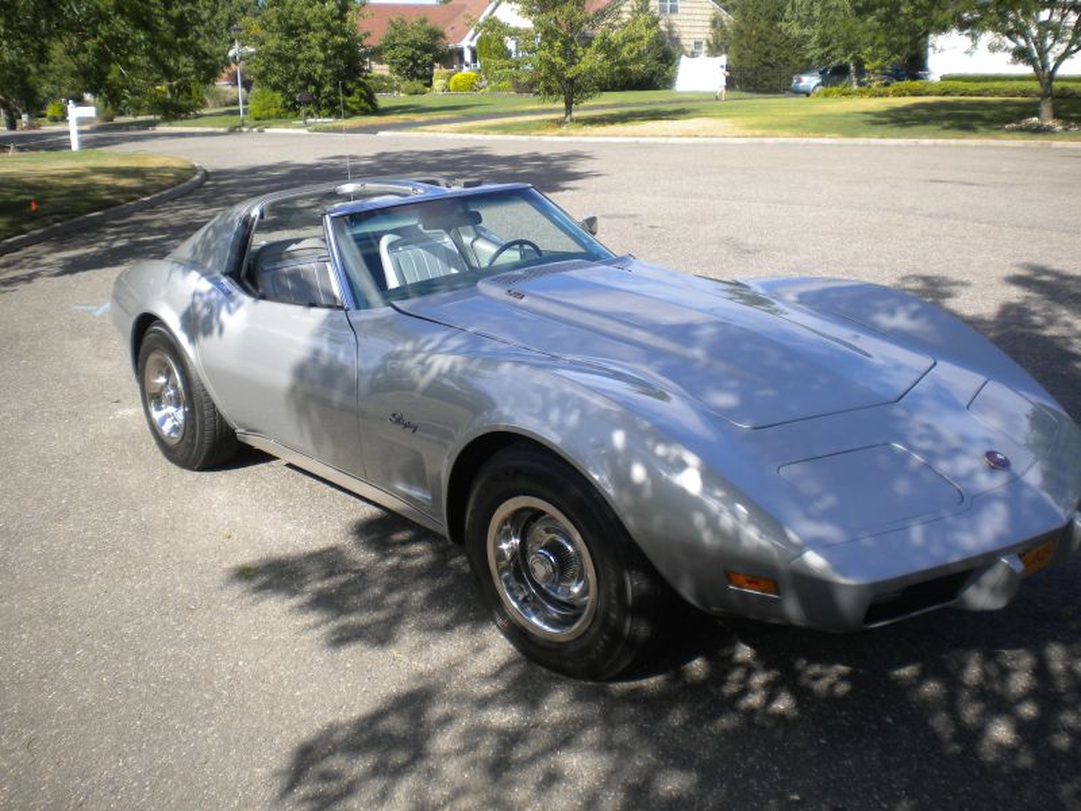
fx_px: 1093
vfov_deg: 40.7
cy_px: 406
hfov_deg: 52.6
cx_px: 540
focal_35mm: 35
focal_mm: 6.3
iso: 80
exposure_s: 1/332
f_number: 4.6
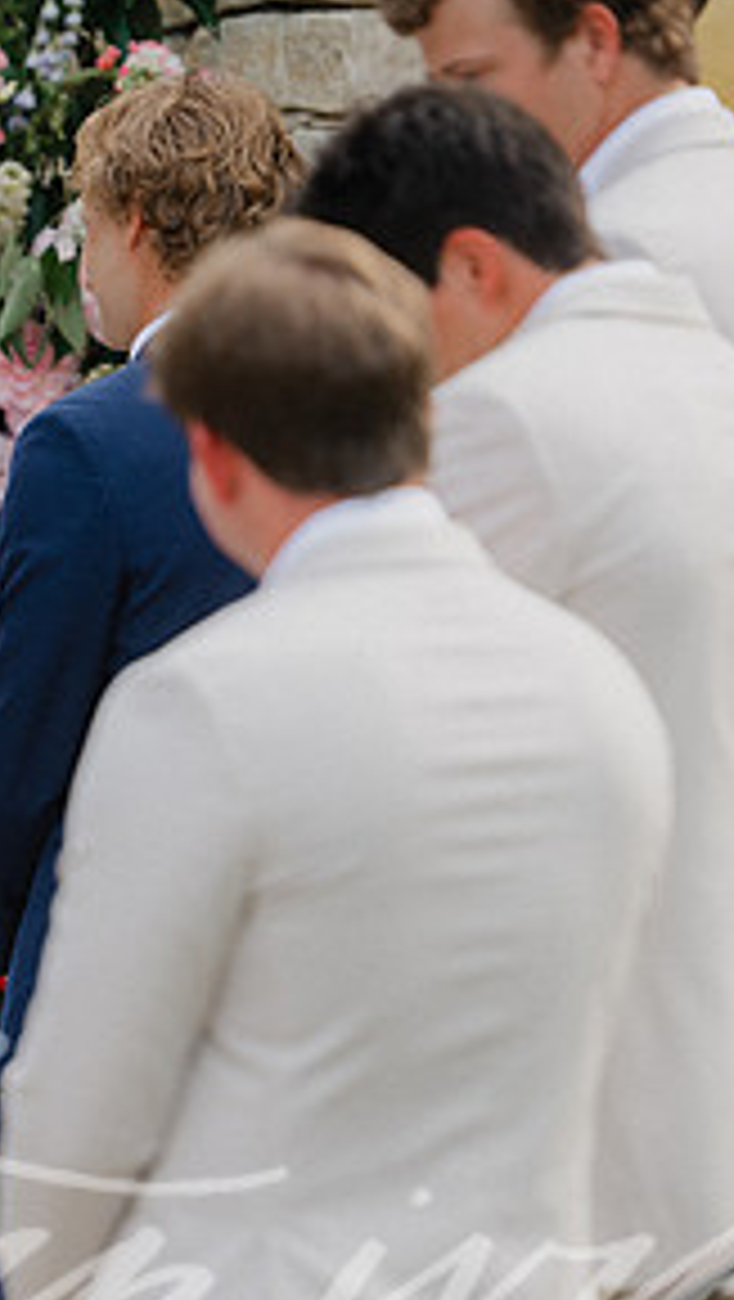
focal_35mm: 399
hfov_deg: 3.0
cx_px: -252
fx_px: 13777
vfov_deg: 5.4
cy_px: 771
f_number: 2.8
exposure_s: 1/800
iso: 200
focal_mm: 190
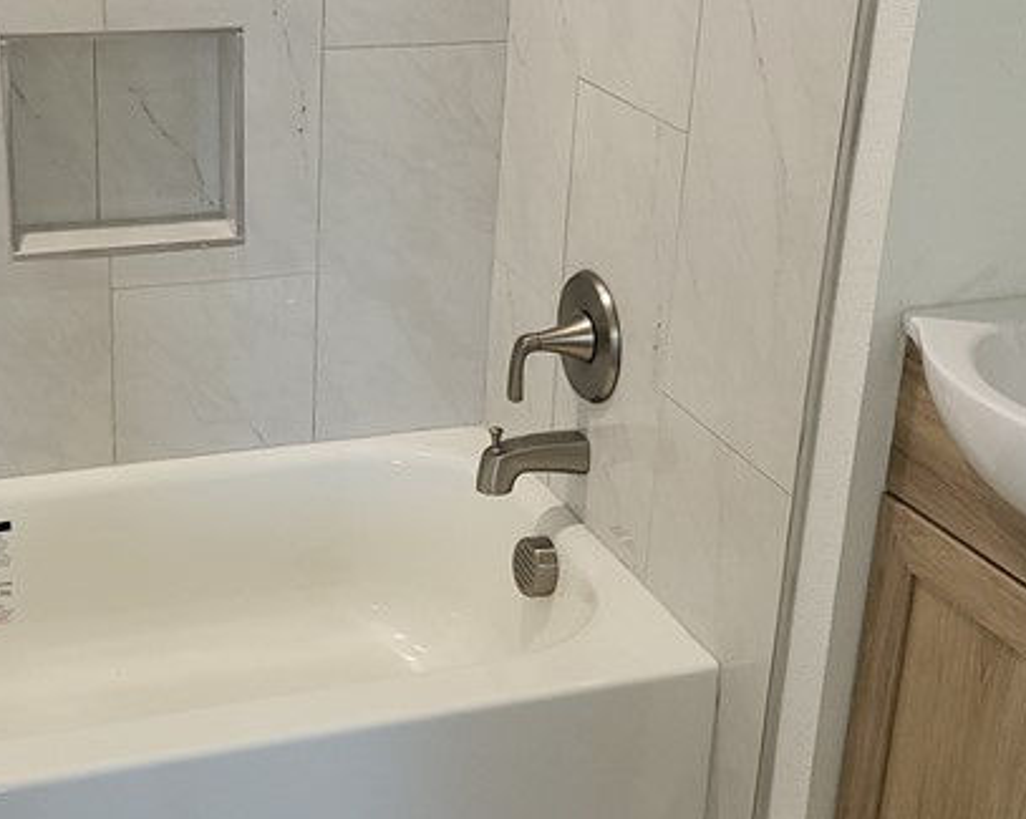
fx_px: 1790
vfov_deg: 25.8
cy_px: 360
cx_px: 350
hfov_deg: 31.7
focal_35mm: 59
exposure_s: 1/60
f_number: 1.8
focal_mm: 5
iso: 100
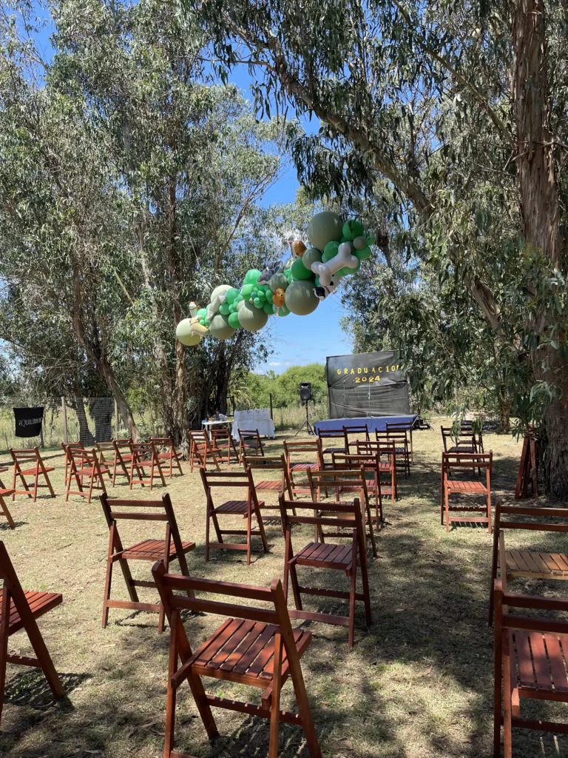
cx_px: 284
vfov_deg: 69.4
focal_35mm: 25
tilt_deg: +1.2
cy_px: 379
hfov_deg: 54.9
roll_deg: +1.6
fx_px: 547
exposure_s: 1/1030
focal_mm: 5.1
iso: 32
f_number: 1.6
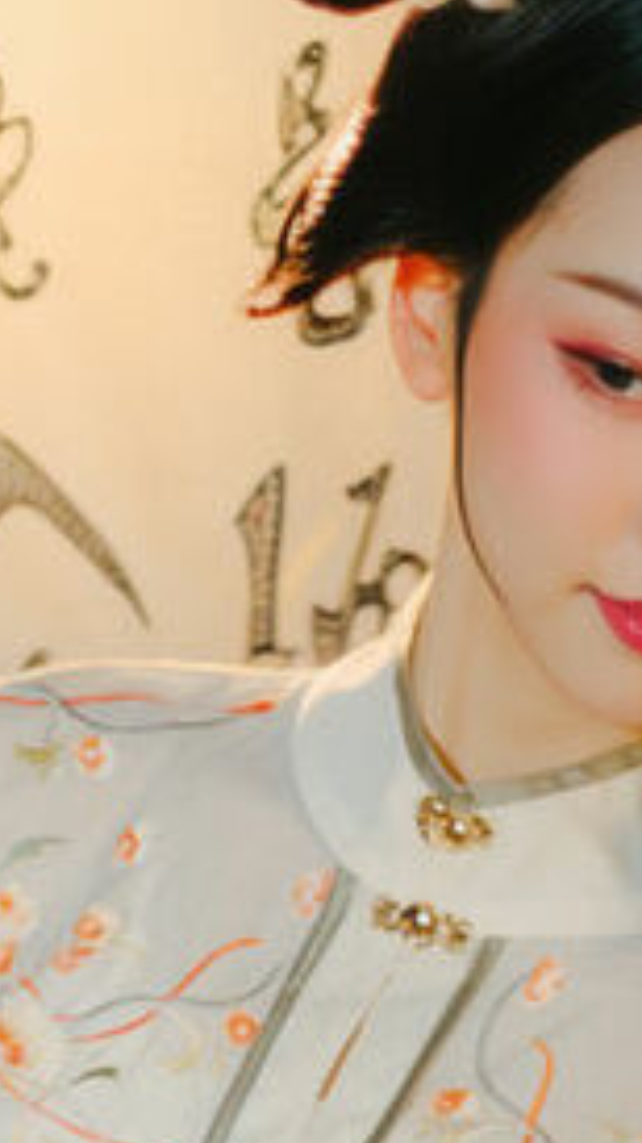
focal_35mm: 301
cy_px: 2150
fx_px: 9115
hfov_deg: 4.0
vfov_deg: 7.0
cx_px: 500
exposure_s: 1/125
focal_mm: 50
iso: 100
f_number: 1.8
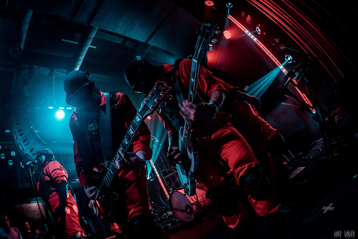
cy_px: 108
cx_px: 171
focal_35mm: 17
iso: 3200
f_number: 3.5
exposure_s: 1/400
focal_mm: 15
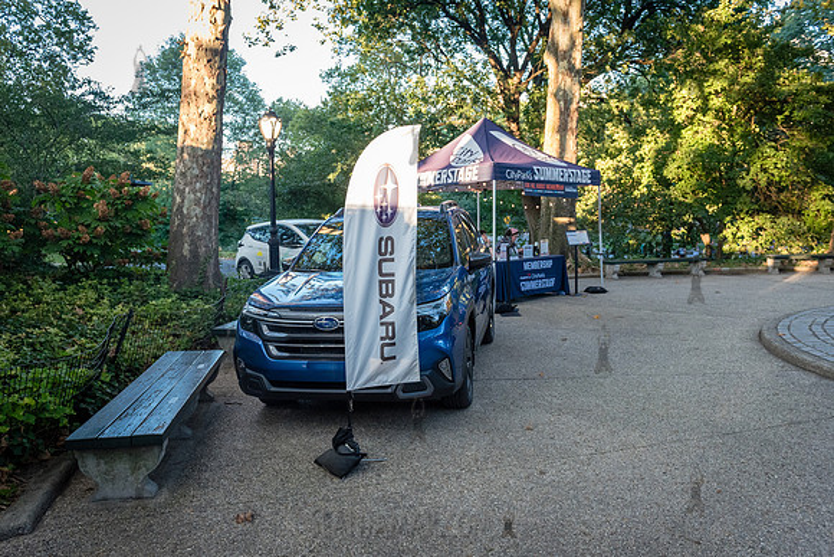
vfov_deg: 44.9
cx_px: 399
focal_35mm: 29
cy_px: 279
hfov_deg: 63.5
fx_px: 673
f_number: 4
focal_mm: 27
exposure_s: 1/320
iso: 2000
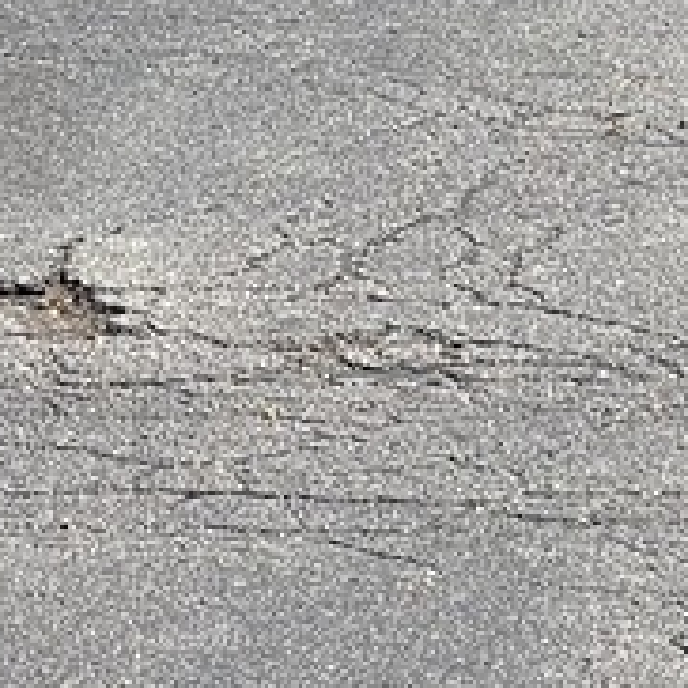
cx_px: 83
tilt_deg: -0.8
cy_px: -1138
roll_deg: -0.3
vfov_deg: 4.2
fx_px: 9062
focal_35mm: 403
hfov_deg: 4.3
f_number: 2.8
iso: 32
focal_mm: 9
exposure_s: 1/377
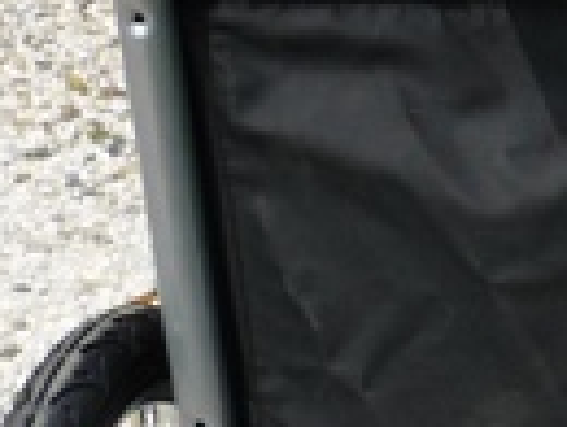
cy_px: 610
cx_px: 1038
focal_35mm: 162
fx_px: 2658
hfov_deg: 11.3
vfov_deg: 9.0
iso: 100
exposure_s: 1/800
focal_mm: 5.5
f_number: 2.8
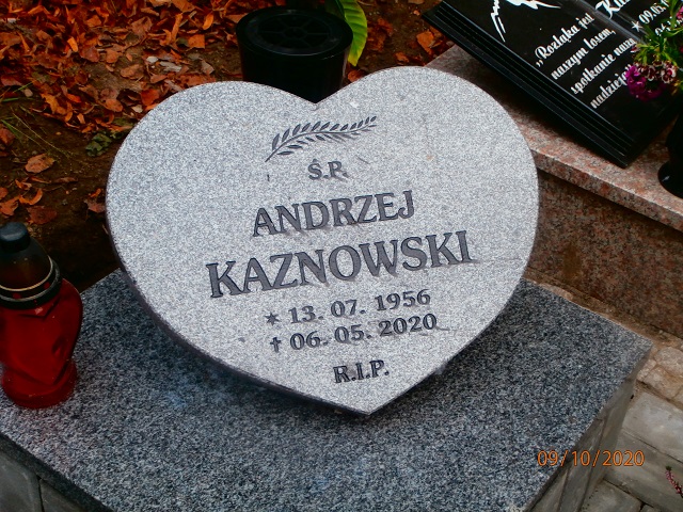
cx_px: 342
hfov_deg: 33.8
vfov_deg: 25.7
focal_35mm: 57
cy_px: 256
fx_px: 1125
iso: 100
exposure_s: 1/100
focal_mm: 10.11
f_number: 4.5
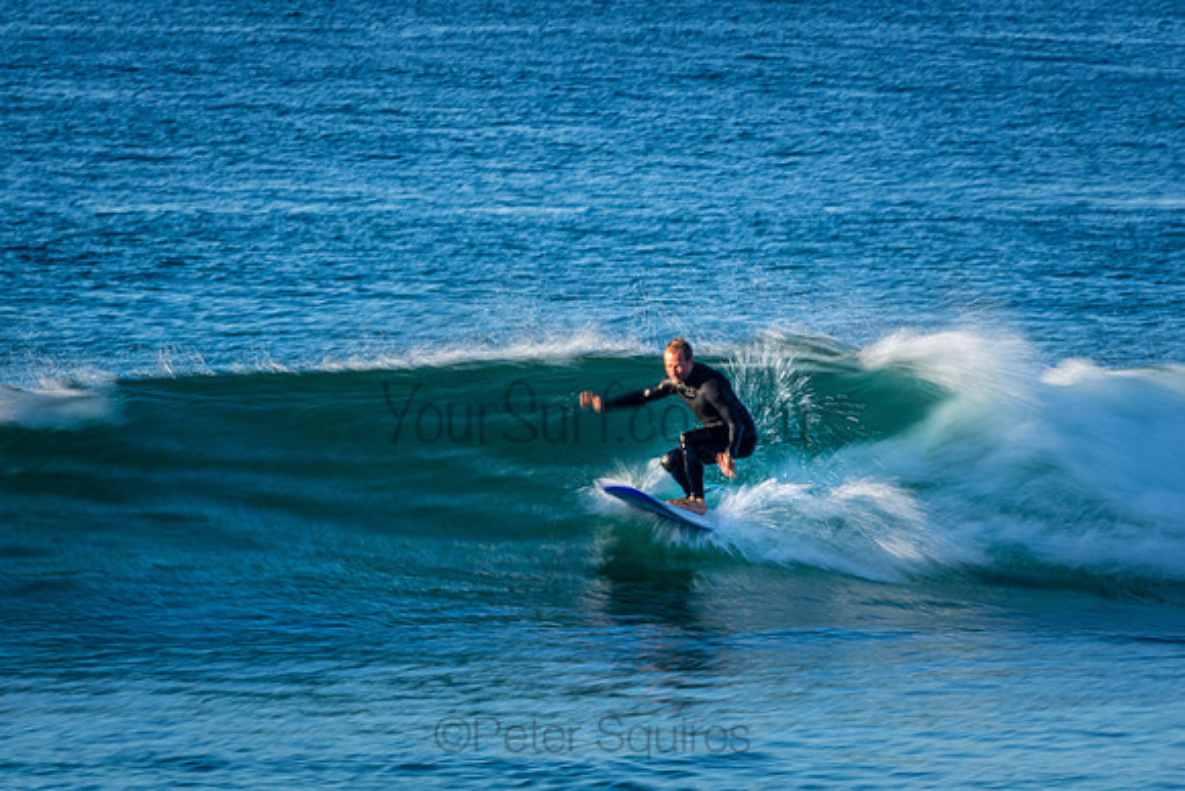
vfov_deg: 1.8
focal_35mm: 750
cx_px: 592
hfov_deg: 2.7
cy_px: 396
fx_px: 24692
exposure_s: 1/15
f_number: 22
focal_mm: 500
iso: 100
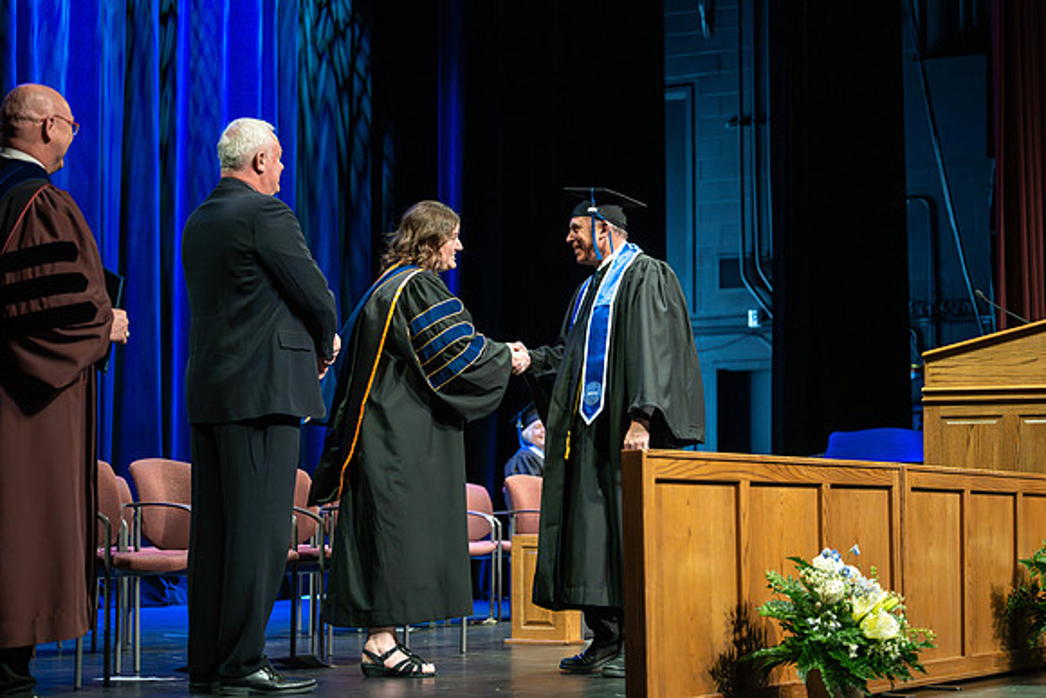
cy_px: 315
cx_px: 571
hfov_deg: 26.4
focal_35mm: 77
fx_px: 2232
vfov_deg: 17.8
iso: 5000
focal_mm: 70
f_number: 2.8
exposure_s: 1/1250
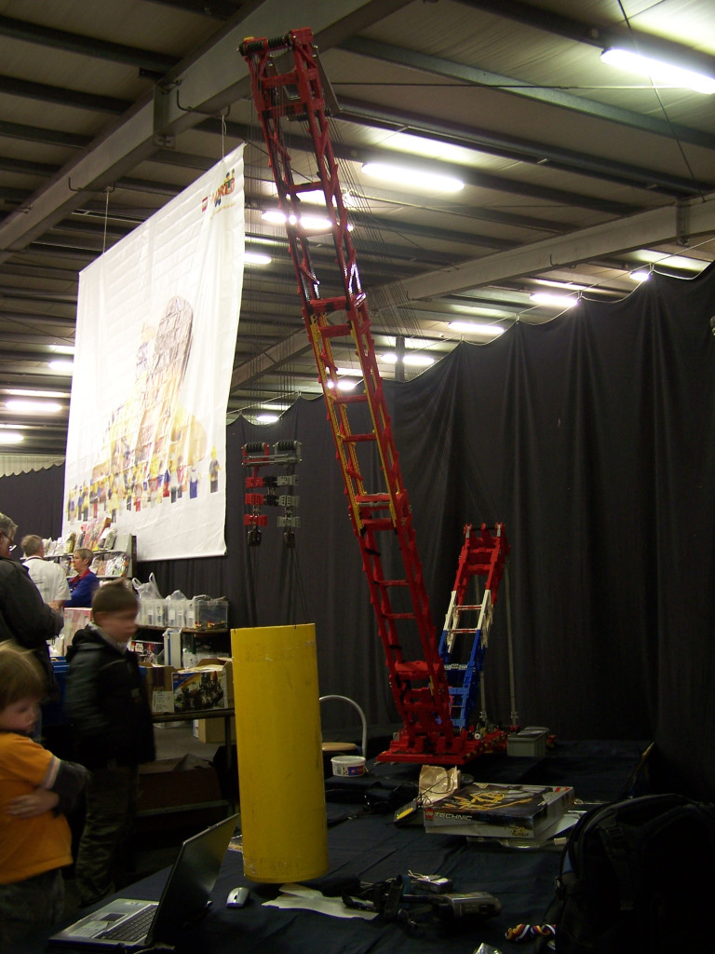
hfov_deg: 37.7
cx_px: 358
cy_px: 477
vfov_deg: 49.0
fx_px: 1047
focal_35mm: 38
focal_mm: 6.3
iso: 80
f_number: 2.8
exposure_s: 1/2
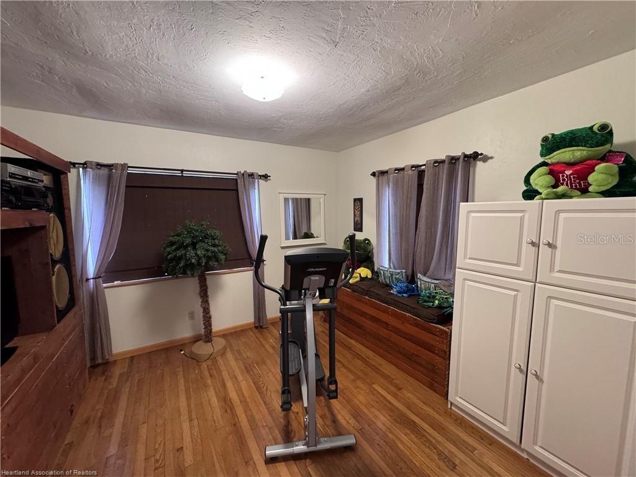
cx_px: 318
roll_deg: -0.3
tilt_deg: -4.5
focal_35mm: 14
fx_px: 257
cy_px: 238
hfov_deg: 102.1
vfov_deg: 85.7
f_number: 2.2
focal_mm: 2.22
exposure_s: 1/60
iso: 320
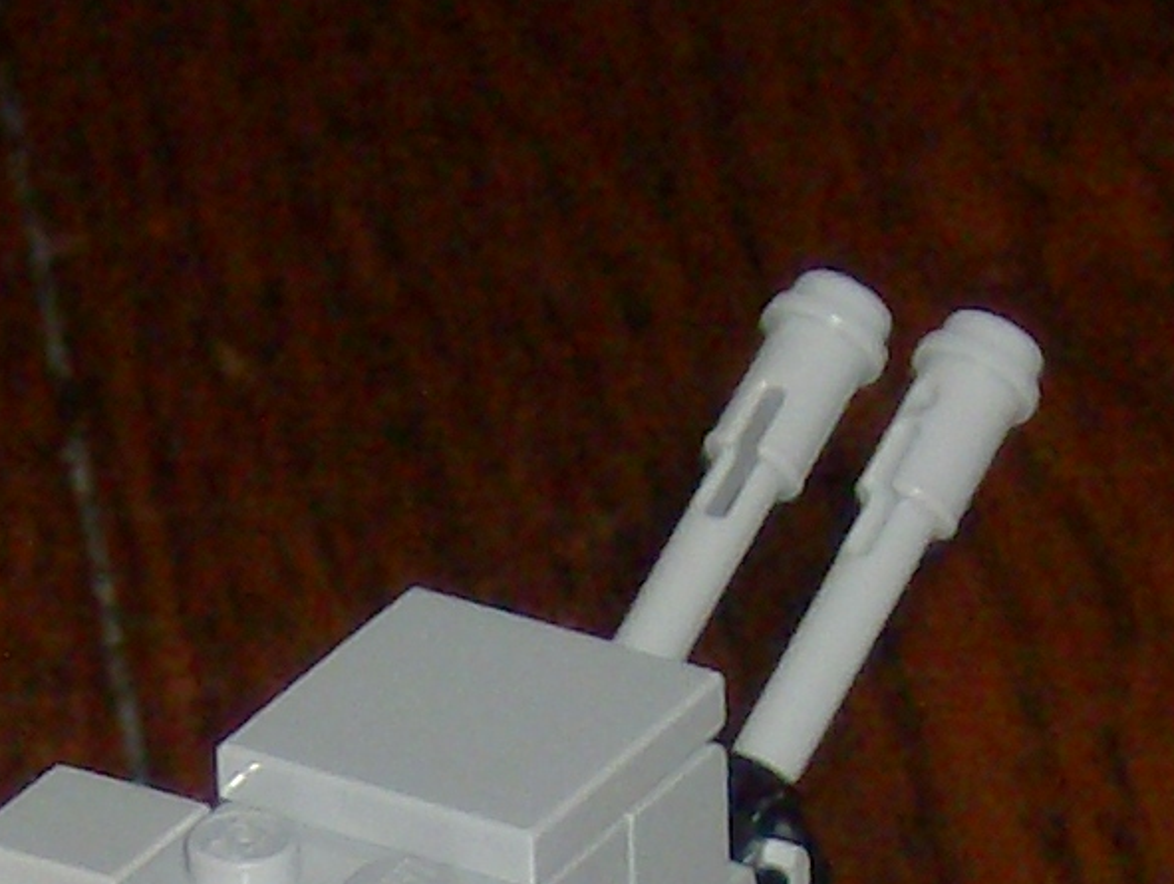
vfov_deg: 4.1
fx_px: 12227
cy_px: 1458
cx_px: 568
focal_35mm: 360
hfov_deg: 5.5
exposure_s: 1/91.3
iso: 200
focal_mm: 11.6
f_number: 3.7
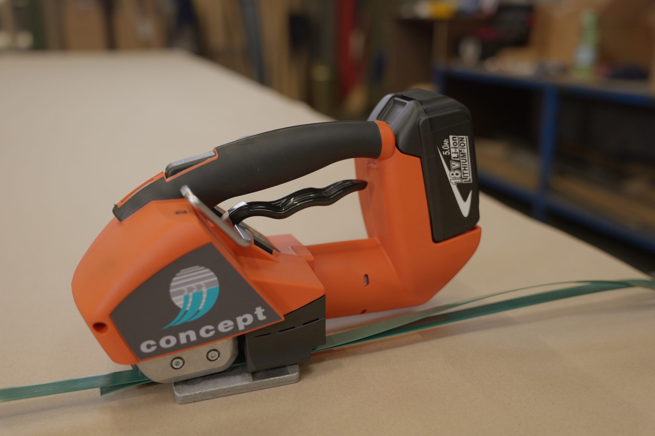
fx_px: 637
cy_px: 221
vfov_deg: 37.9
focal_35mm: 35
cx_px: 324
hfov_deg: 54.4
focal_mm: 34
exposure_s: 1/200
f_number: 2.8
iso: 800
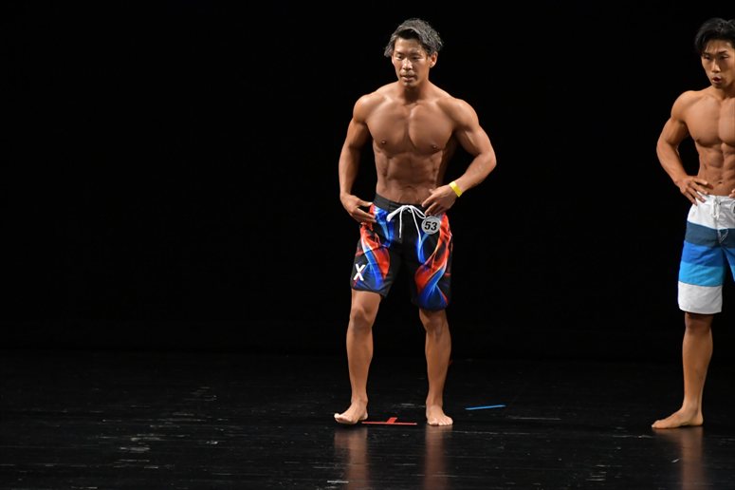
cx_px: 368
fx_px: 7040
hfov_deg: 6.0
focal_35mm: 345
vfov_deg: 4.0
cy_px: 245
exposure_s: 1/400
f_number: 5.6
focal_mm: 230
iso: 3200
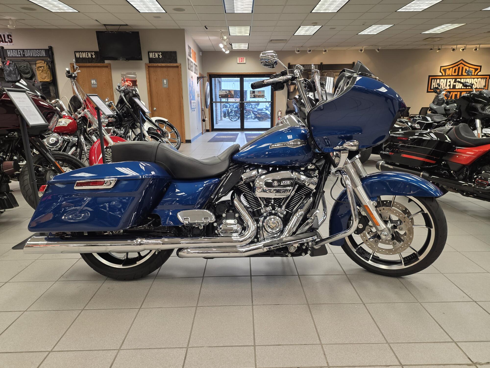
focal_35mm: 23
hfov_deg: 73.9
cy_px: 184
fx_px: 326
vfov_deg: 58.9
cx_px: 245
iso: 200
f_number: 1.7
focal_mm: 6.25
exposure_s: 1/120
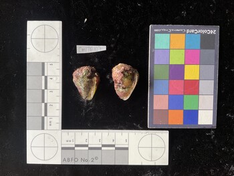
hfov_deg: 61.6
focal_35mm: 29
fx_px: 196
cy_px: 88
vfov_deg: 48.3
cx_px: 117
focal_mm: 3
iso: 64
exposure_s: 1/60
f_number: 1.8
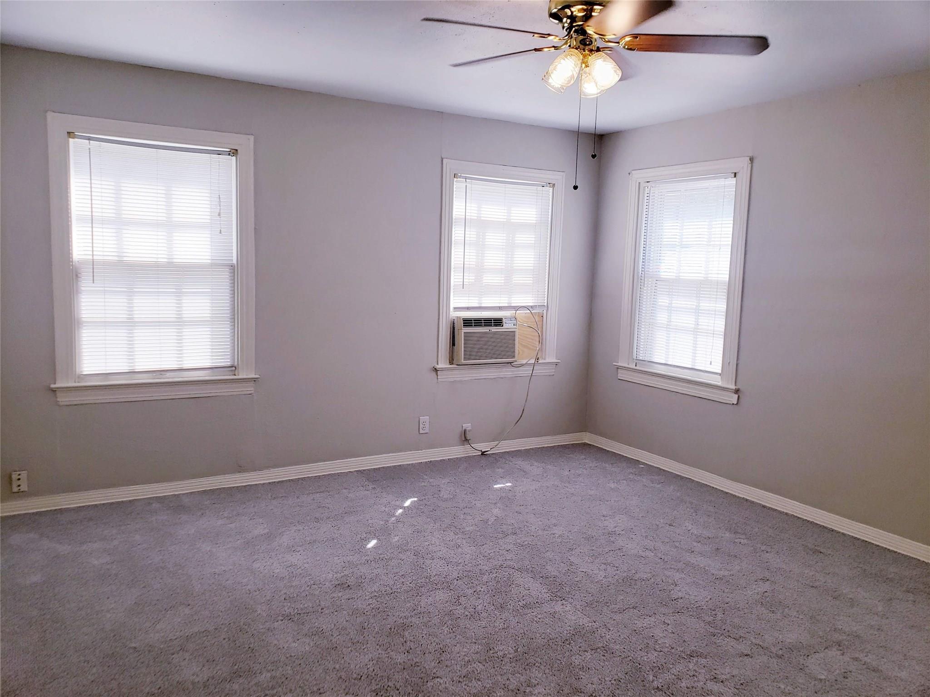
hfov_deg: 67.3
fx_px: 699
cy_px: 348
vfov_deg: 53.1
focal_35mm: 26
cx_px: 465
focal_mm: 4.3
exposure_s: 1/154
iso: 50
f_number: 2.4
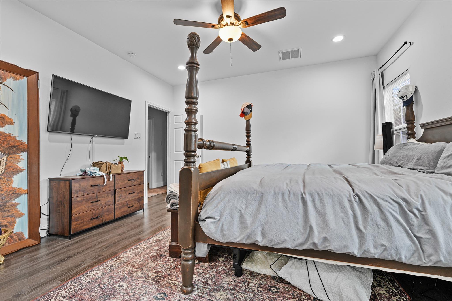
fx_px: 188
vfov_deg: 77.3
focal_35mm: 15
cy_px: 150
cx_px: 226
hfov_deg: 100.4
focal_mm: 10
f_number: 2.8
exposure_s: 1/4
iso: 100
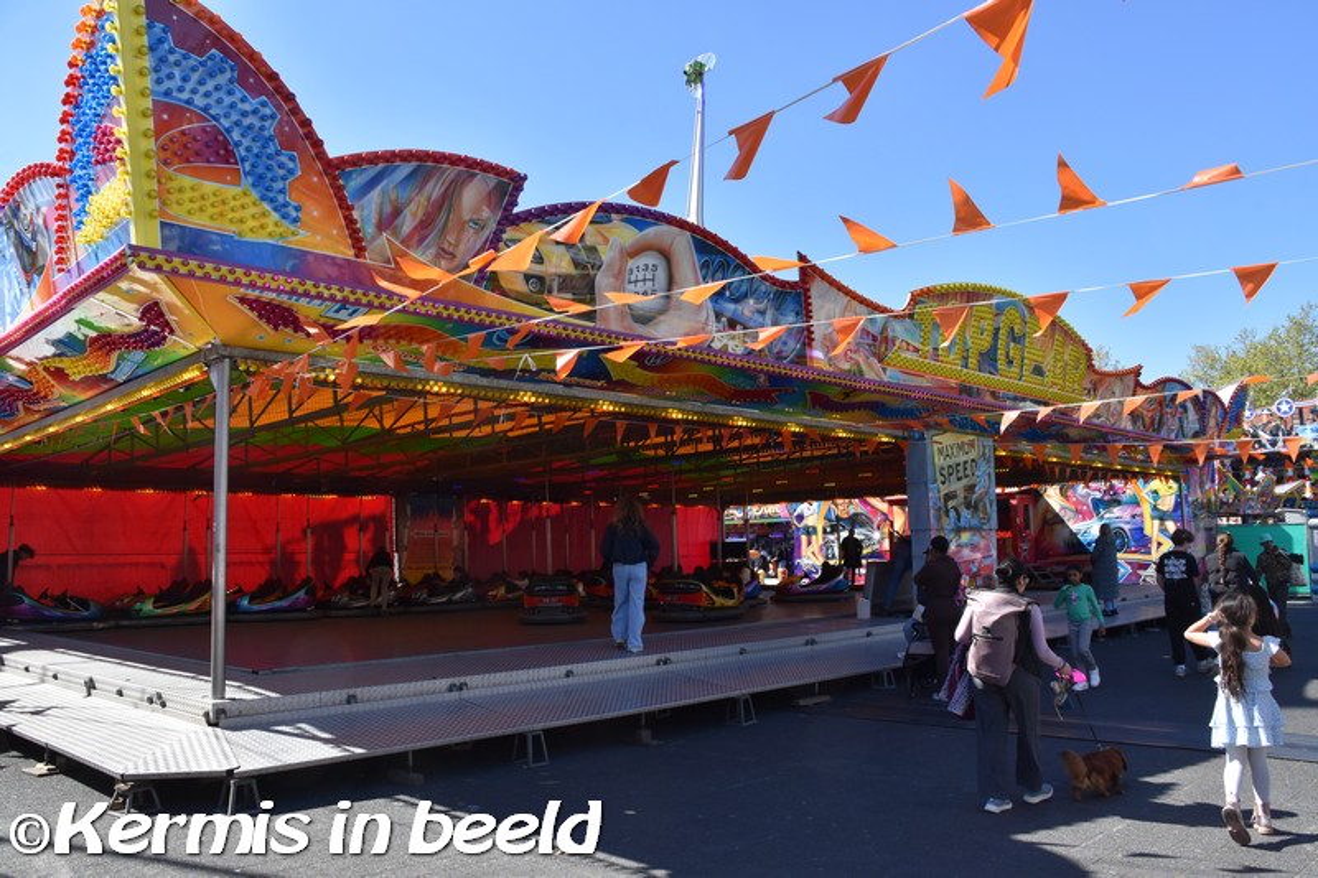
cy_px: 439
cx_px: 659
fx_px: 988
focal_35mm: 27
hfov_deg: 67.4
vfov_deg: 47.9
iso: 450
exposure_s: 1/500
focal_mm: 18
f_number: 8
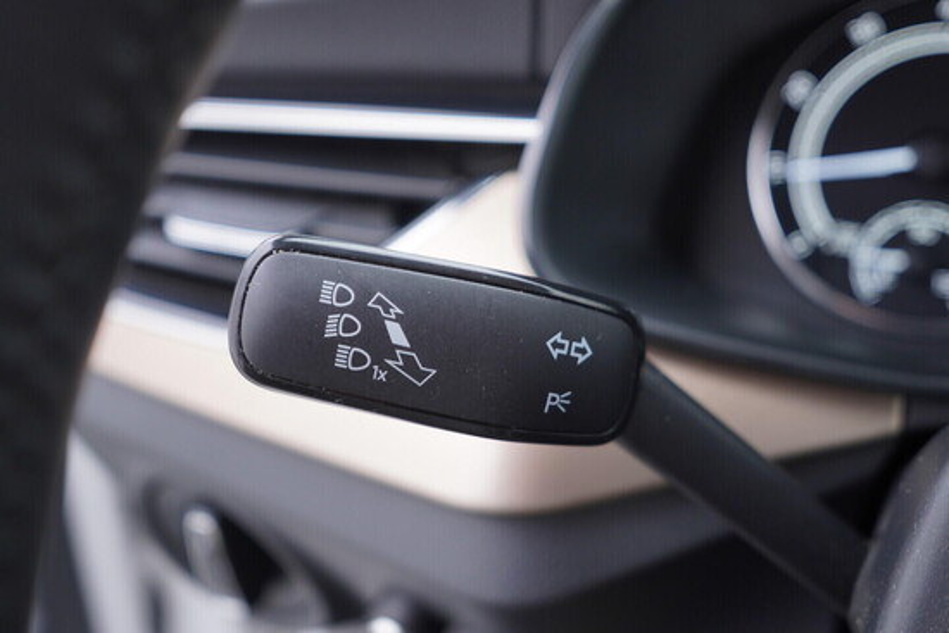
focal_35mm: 36
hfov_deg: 53.1
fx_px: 949
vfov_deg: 36.9
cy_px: 316
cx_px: 474
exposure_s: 1/40
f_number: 2.8
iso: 160
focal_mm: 24
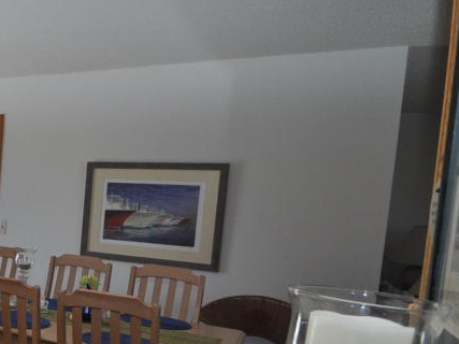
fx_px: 517
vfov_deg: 36.4
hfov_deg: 33.7
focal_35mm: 39
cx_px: -146
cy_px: 233
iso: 400
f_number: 5
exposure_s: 1/100
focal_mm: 10
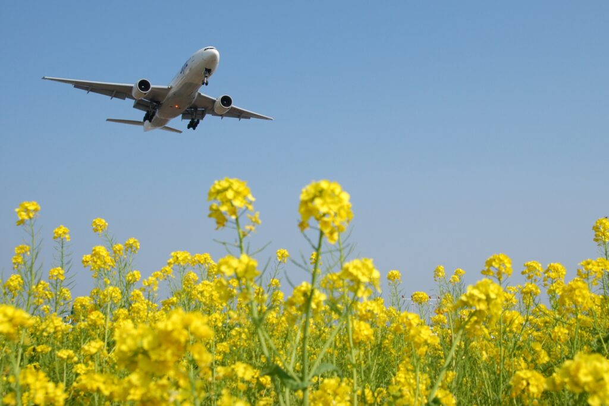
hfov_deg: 53.1
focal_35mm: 36
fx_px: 609
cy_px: 203
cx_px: 304
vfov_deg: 36.9
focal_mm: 24
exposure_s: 1/500
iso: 200
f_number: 8
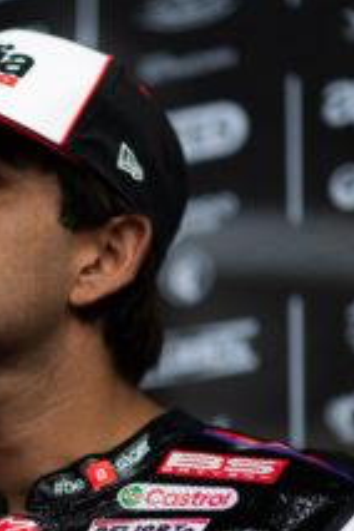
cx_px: -7
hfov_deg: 7.6
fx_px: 2655
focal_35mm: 180
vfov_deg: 11.4
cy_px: 376
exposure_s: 1/320
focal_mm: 85
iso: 640
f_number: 1.4
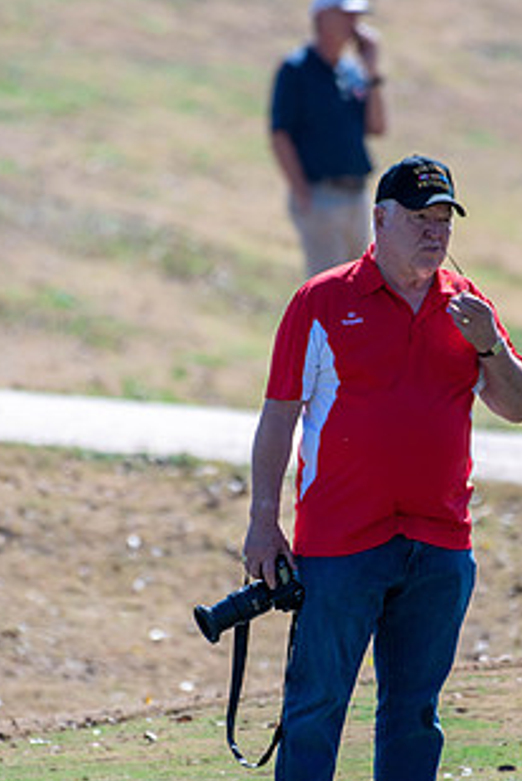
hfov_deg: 1.3
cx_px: 323
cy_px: 459
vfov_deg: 1.9
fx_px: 23636
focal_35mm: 1088
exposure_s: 1/1600
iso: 400
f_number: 5.6
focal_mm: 500
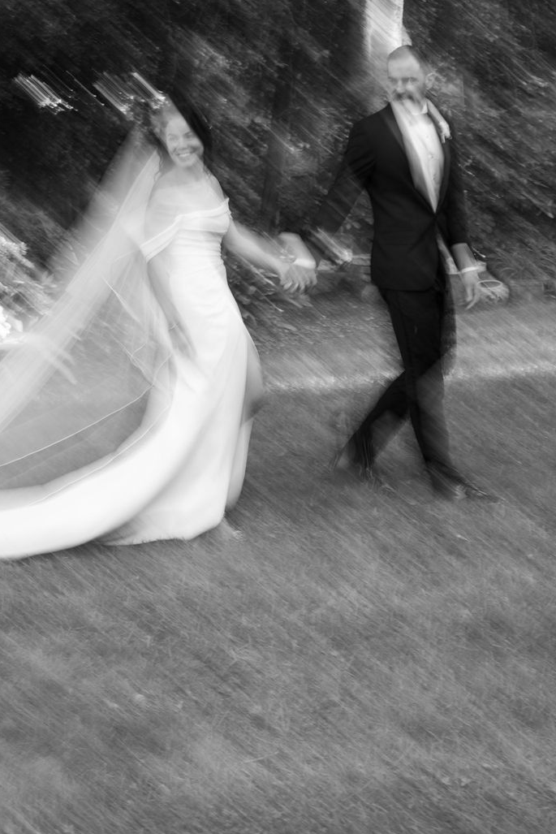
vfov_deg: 27.5
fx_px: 1690
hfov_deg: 18.6
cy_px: 257
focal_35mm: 73
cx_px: 162
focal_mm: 50
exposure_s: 1/6
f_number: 7.1
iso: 50
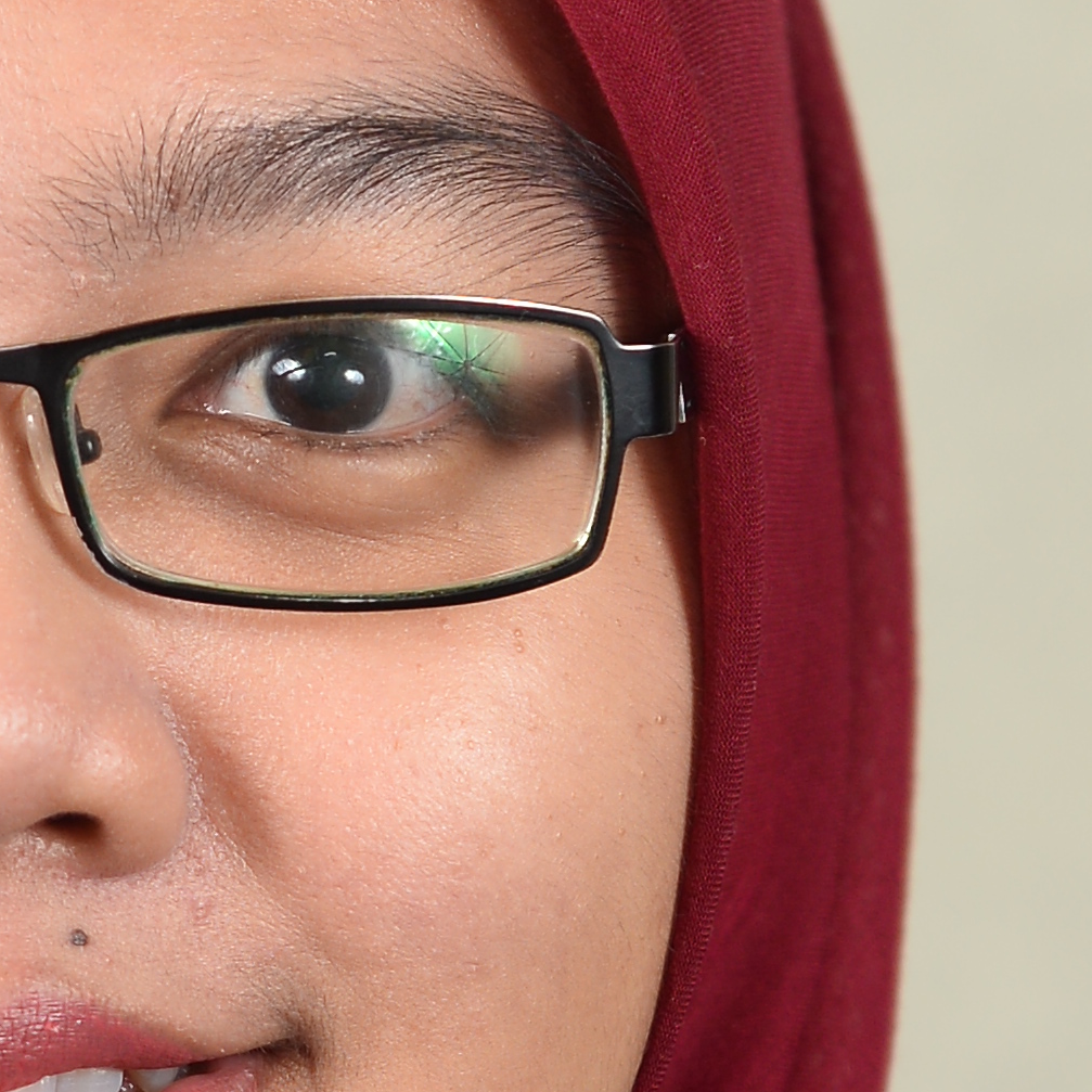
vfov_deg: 6.9
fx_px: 9065
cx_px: 8
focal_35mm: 254
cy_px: 1108
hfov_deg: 6.9
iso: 250
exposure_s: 1/40
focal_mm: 50
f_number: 5
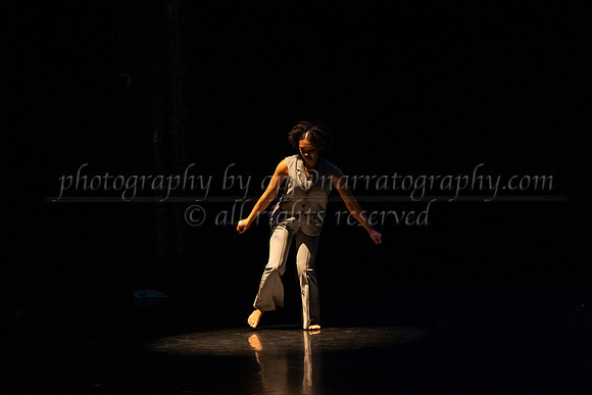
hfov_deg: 25.4
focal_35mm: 80
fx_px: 1314
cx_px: 312
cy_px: 177
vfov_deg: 17.1
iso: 6400
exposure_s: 1/400
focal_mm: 60
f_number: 4
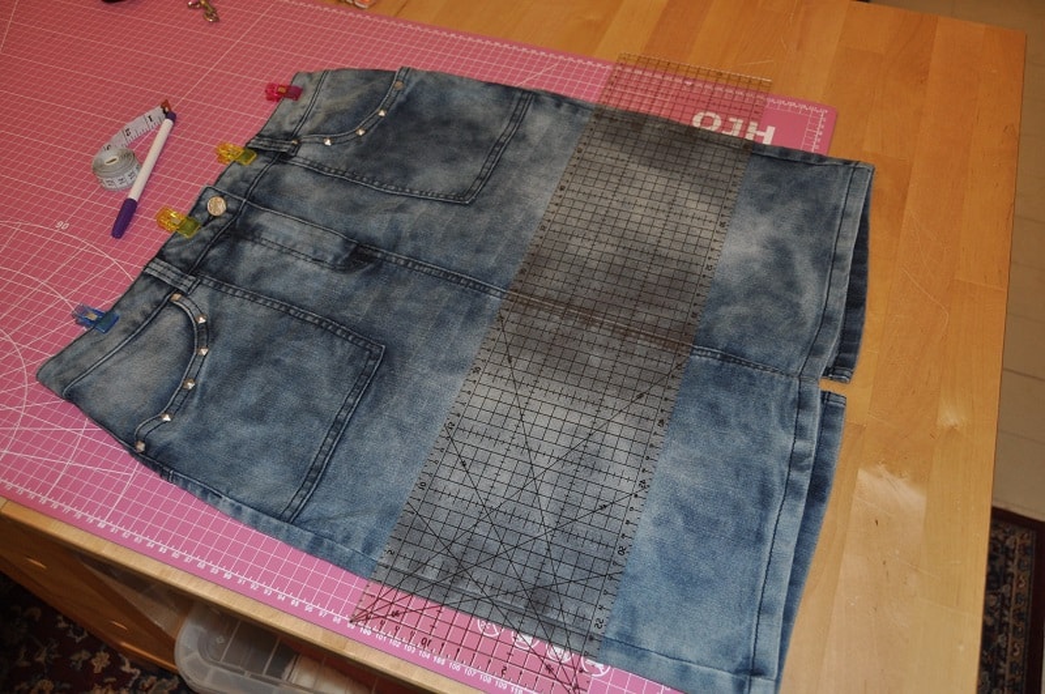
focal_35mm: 28
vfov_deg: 45.5
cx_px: 522
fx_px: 826
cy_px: 347
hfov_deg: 64.6
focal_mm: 19
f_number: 3.5
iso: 500
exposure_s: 1/60
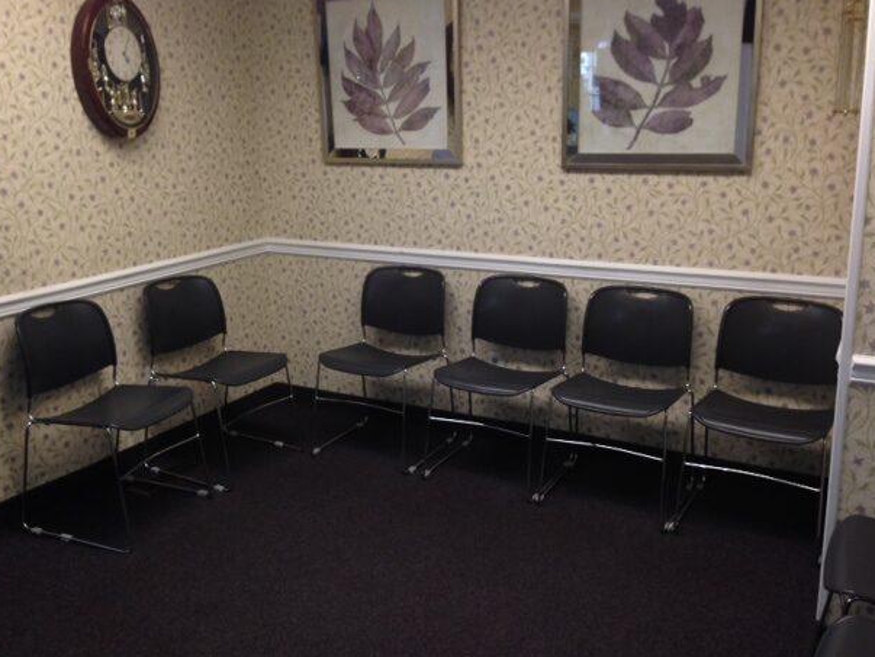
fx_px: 885
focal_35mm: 35
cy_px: 313
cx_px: 427
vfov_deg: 40.7
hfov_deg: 52.6
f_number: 2.4
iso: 64
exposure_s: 1/20
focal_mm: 4.12
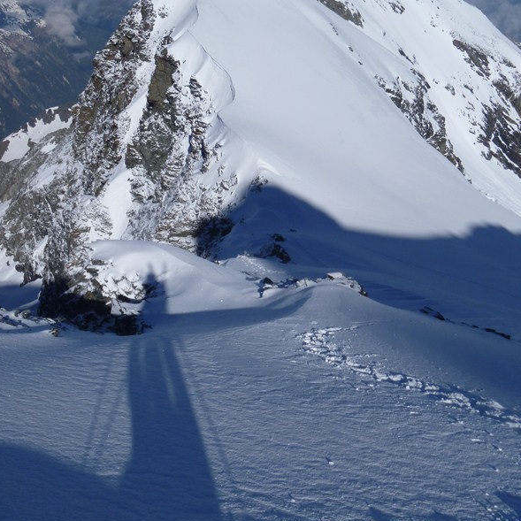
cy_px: 184
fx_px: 715
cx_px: 257
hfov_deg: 40.0
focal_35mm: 42
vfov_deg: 39.7
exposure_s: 1/800
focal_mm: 6.3
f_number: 5.6
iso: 80
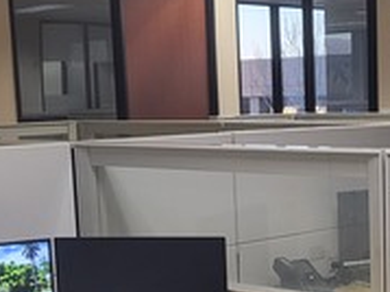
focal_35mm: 93
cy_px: 283
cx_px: 370
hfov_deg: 20.6
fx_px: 1047
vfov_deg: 15.6
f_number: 1.8
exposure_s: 1/40
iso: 200
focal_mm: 4.25
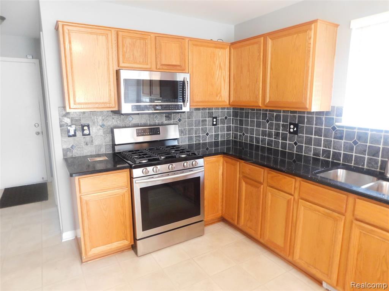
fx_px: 258
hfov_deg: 73.9
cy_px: 146
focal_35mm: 23
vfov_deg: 58.9
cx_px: 194
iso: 400
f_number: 3
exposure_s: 1/15
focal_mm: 4
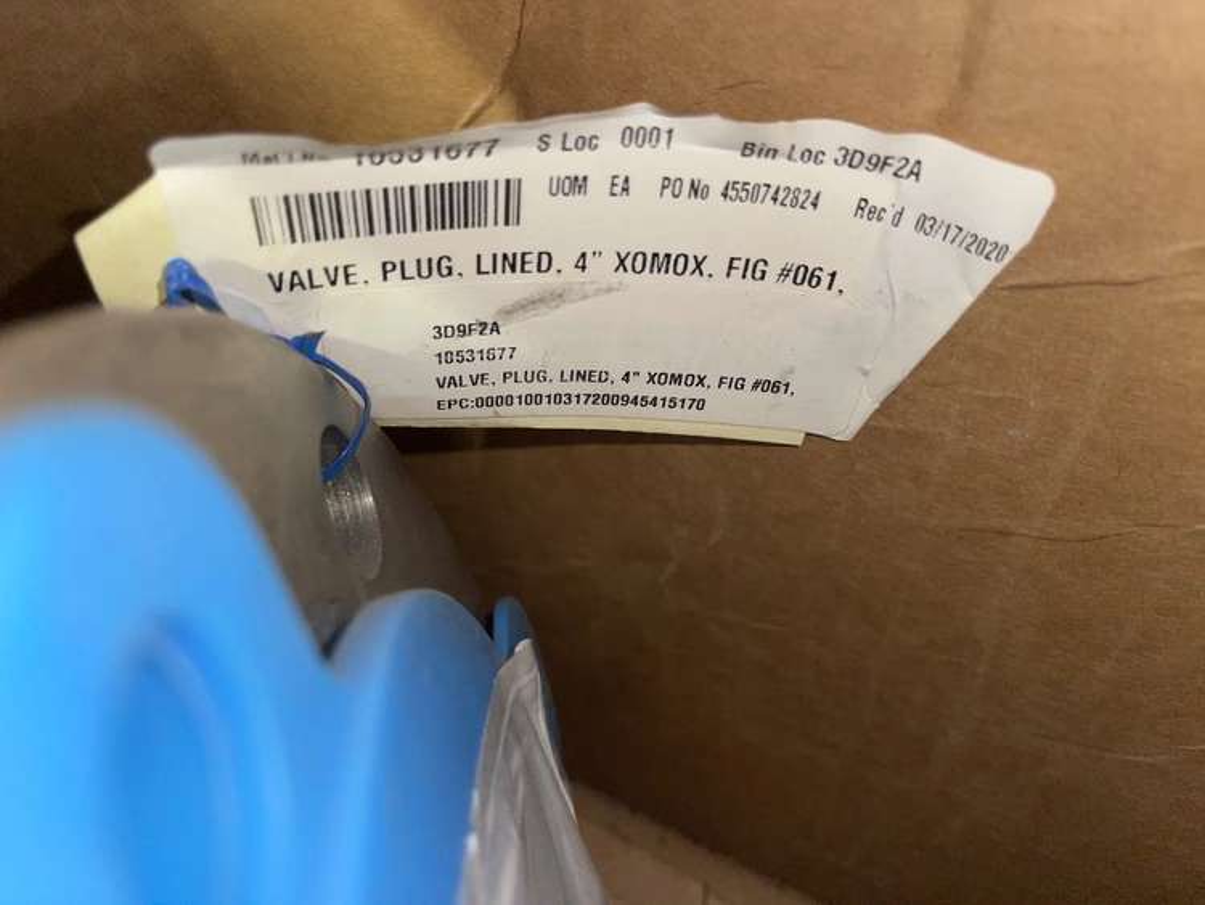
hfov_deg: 67.3
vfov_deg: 53.1
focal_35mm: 26
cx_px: 602
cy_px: 452
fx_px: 905
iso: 32
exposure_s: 1/4
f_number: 1.6
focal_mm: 5.1
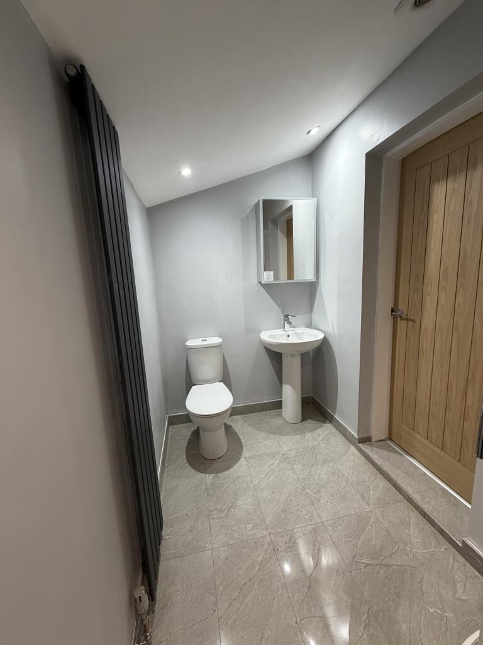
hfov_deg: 85.7
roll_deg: +2.7
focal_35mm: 14
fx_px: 260
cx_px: 242
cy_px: 322
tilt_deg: -11.3
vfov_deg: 102.1
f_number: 2.2
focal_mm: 2.22
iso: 320
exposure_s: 1/100
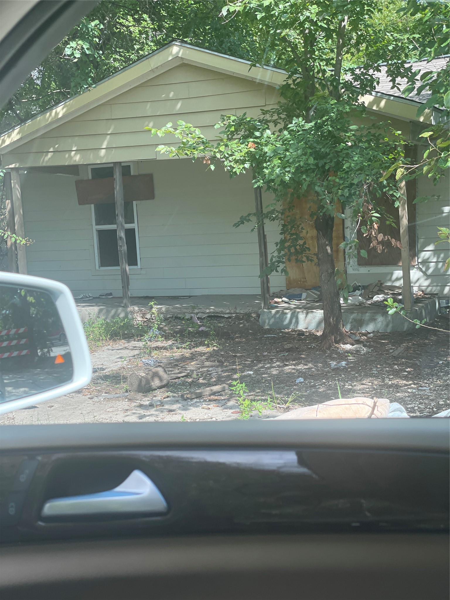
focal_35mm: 52
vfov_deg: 36.8
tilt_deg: -3.9
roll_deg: +5.0
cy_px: 300
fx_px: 901
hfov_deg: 28.0
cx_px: 225
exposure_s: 1/258
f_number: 2
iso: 32
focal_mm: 6
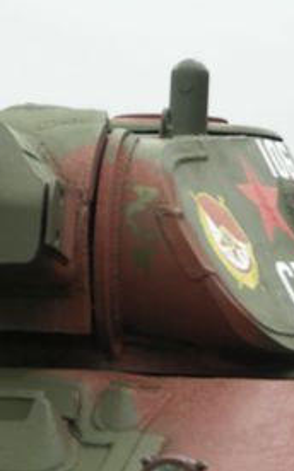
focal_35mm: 275
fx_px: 3533
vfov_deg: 7.6
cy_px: 237
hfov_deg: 4.8
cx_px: 96
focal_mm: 46.1
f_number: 3.5
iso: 100
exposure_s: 1/160
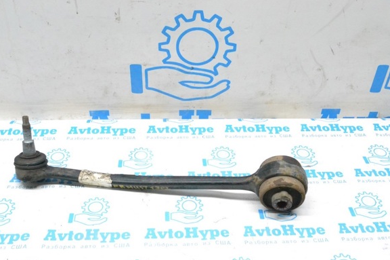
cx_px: 188
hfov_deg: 48.5
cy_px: 143
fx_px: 433
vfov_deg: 33.3
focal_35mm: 40
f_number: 9
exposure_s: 1/160
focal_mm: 24
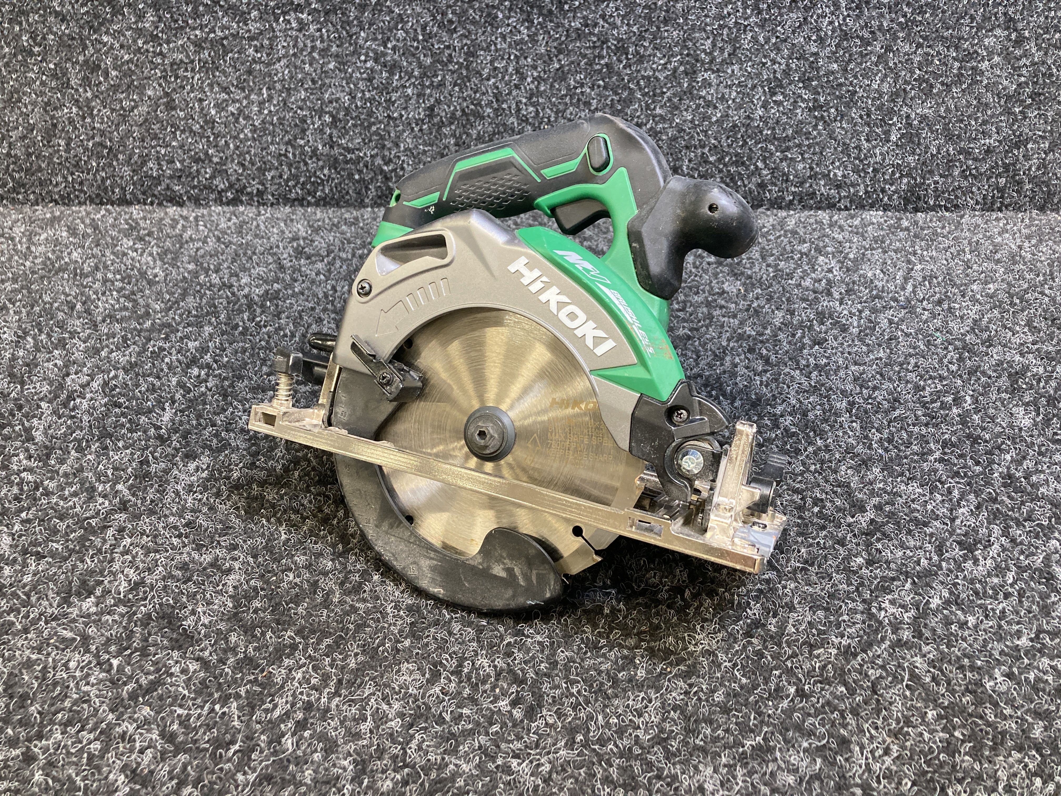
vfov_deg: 49.7
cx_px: 530
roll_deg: +0.2
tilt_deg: -35.2
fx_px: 858
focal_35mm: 28
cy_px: 398
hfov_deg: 63.4
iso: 200
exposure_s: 1/60
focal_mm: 3.99
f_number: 1.8
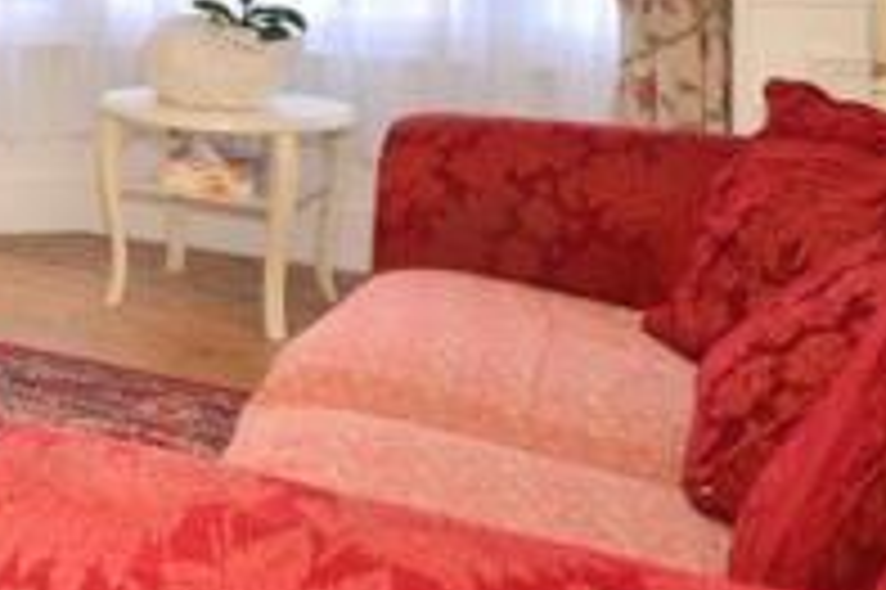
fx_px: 1229
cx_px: -310
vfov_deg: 24.8
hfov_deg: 30.1
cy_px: -83
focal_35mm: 50
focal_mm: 10
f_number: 5
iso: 200
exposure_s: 1/25
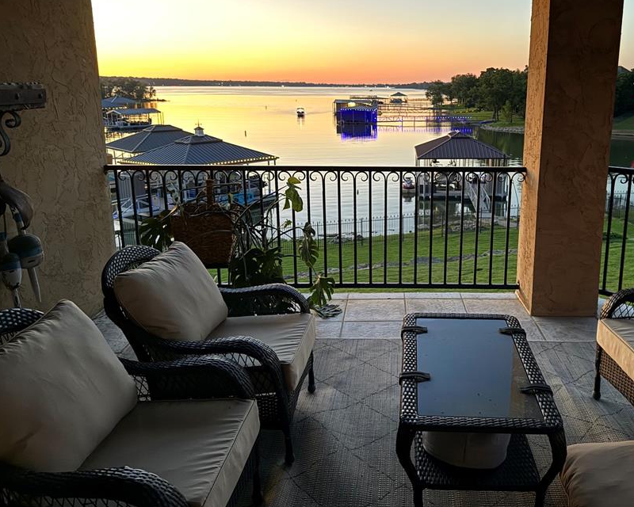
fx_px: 563
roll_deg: +0.4
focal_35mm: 30
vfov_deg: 48.4
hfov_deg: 58.2
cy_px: 219
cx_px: 390
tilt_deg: -12.2
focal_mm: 6.76
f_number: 1.78
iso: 2500
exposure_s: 1/15
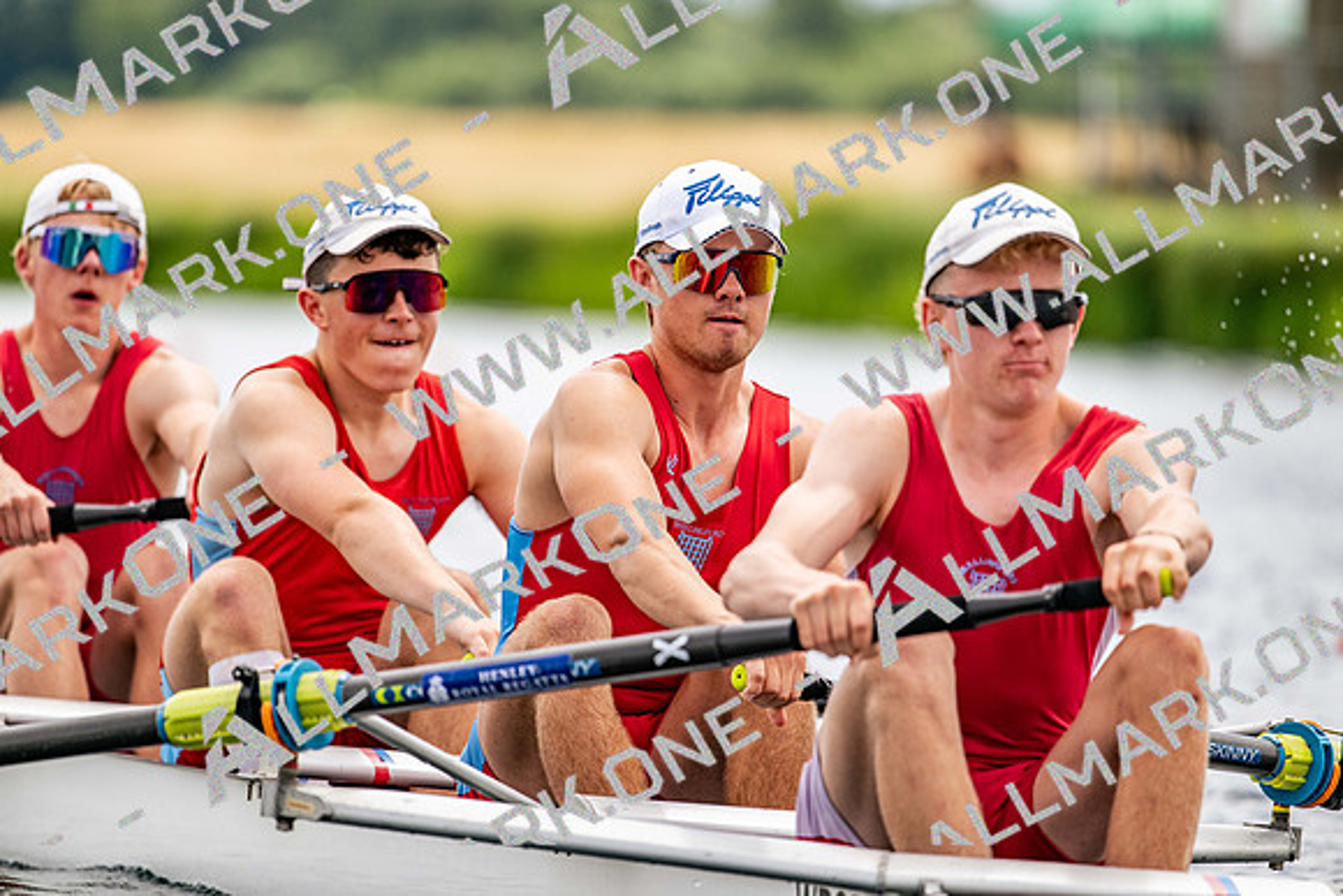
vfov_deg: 3.4
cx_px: 672
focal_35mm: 400
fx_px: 14925
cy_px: 448
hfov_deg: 5.2
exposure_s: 1/2500
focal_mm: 400
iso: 360
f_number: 4.5
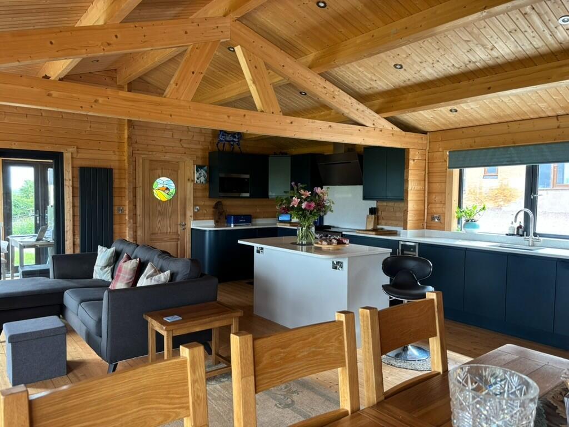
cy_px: 214
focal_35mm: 26
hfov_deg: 67.3
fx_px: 427
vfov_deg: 53.1
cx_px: 284
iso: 125
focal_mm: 5.96
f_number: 1.6
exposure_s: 1/121
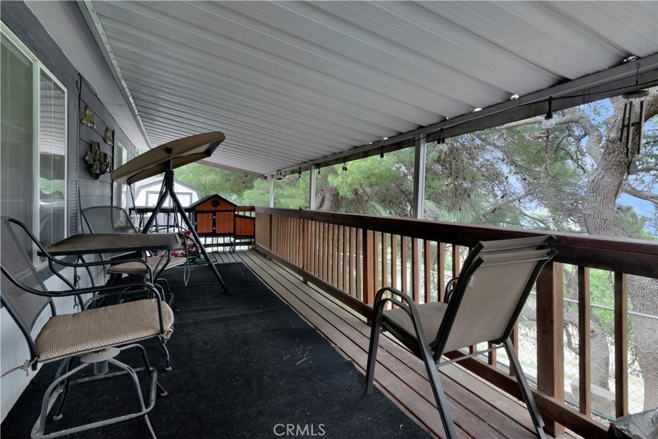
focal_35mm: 17
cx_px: 329
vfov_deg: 70.5
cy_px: 220
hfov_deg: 93.3
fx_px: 311
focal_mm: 17
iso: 200
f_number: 7.1
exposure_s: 1/5
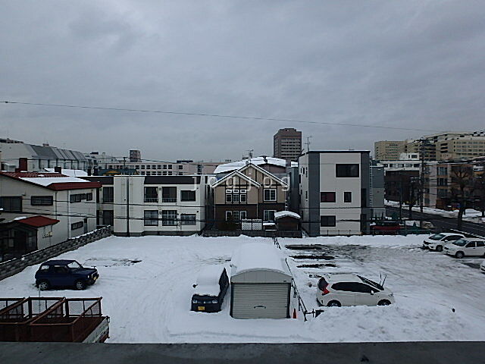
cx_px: 242
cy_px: 182
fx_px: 294
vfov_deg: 63.4
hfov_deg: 79.0
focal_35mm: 21
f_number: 3.5
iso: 125
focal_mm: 3.7
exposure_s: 1/500
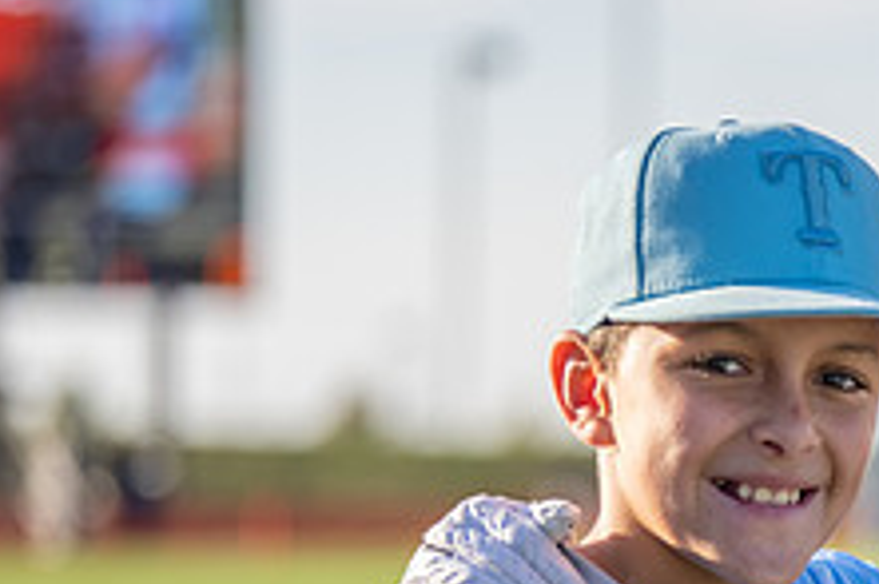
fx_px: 6734
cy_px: 673
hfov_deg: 7.4
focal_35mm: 276
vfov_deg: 5.0
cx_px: 1042
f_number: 2.8
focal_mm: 105
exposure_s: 1/800
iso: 100
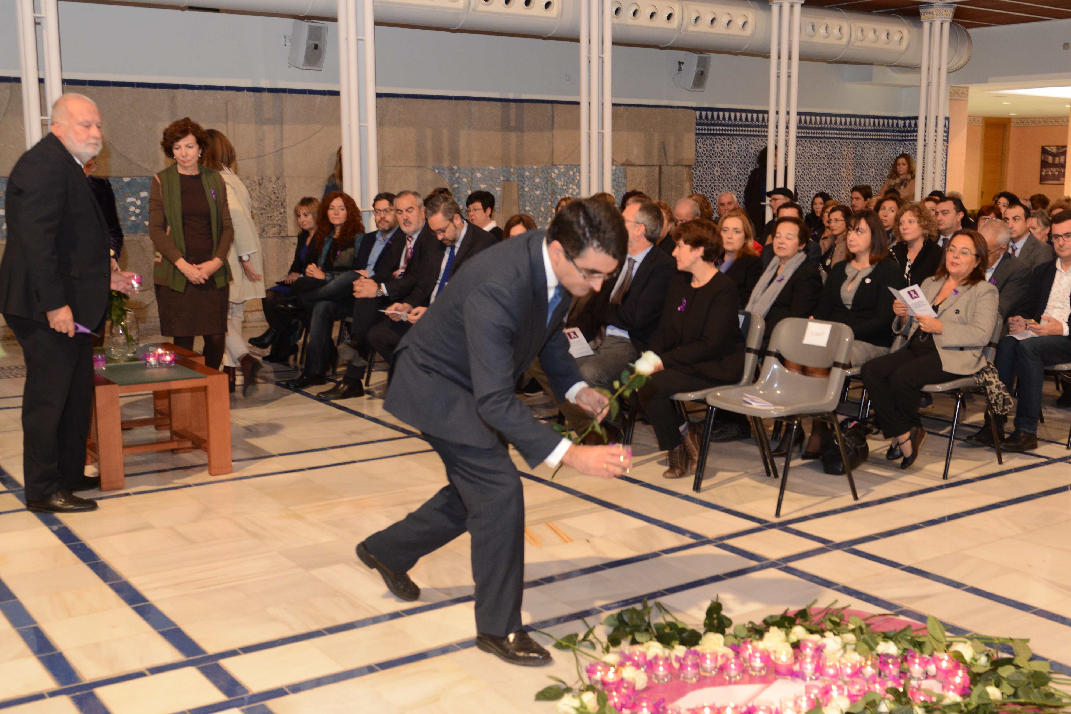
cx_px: 605
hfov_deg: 45.3
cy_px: 389
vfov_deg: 31.2
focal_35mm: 43
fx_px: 1279
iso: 1600
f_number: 3.5
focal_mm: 31
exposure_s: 1/60
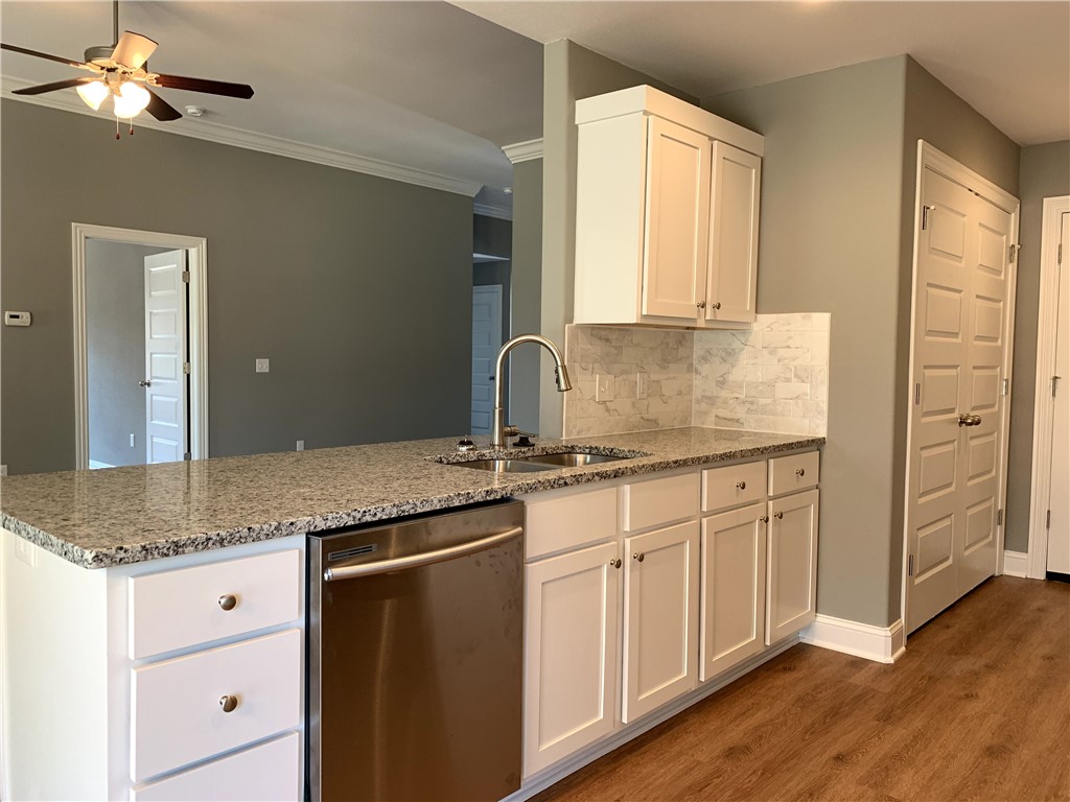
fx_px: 804
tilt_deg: -3.7
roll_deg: -1.2
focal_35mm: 26
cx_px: 535
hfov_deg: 67.3
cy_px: 401
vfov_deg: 53.1
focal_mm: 4.25
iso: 100
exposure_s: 1/60
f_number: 1.8
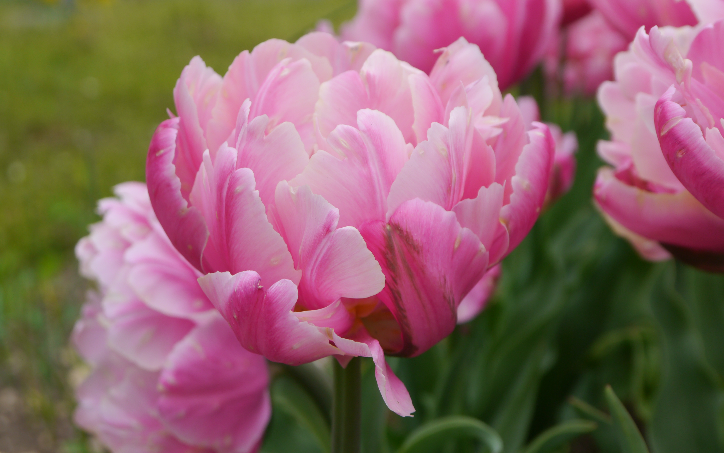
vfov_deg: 14.5
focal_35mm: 90
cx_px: 360
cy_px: 226
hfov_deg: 23.0
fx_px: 1776
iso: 160
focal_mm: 42
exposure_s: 1/250
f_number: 7.1
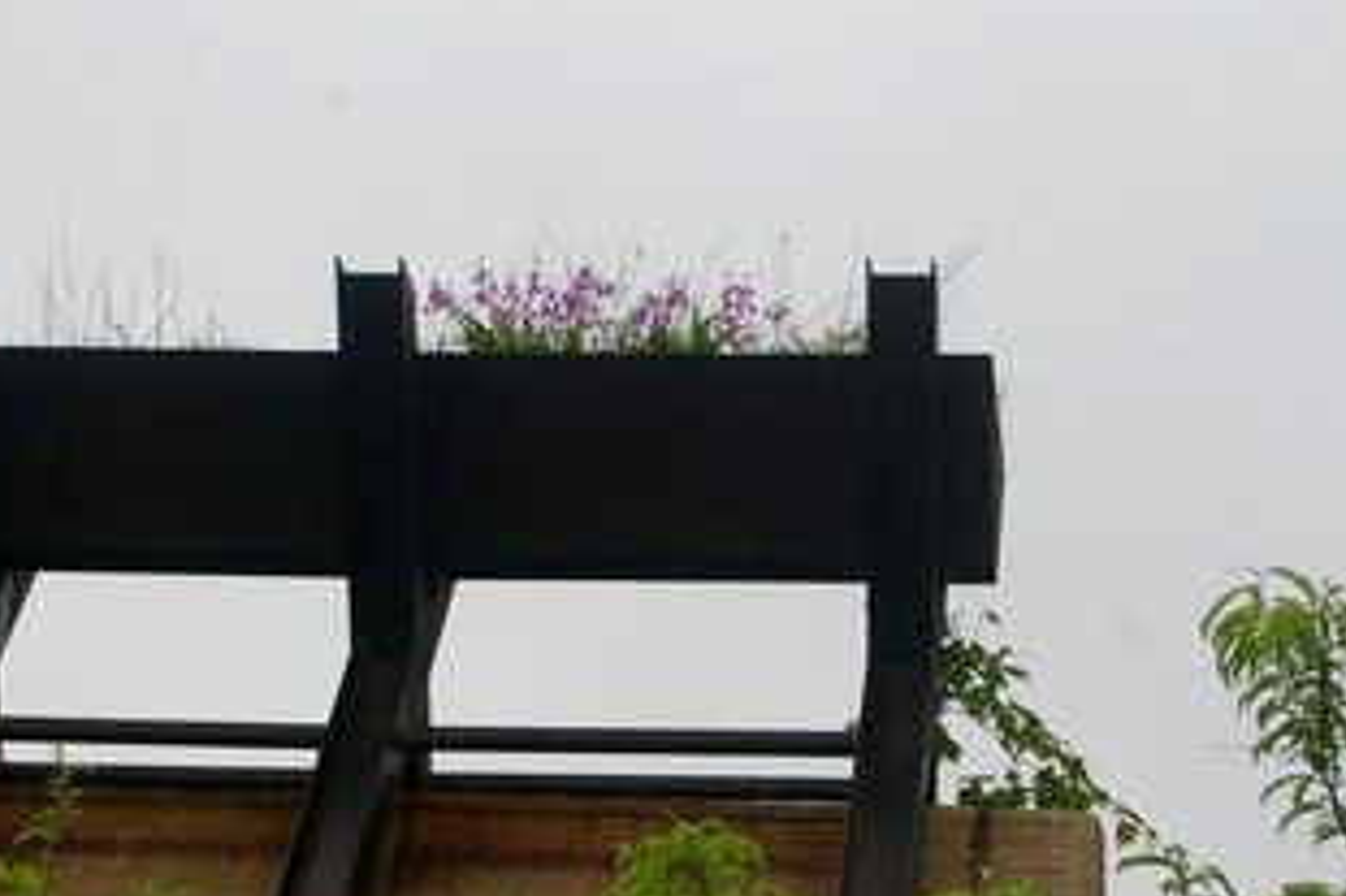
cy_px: 539
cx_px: 647
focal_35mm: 117
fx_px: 4372
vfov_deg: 11.7
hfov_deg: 17.5
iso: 200
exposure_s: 1/125
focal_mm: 50
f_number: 8
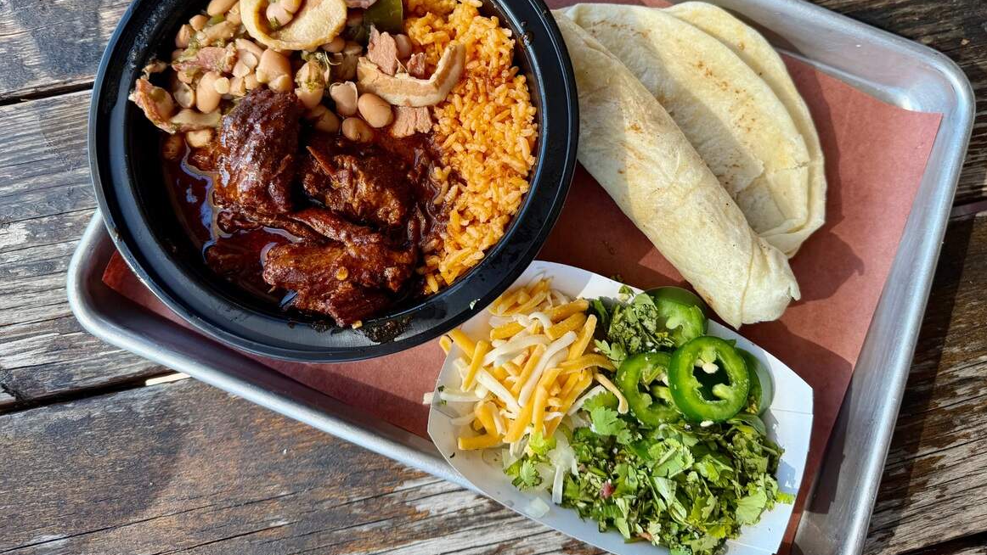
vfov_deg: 42.5
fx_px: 707
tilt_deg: -77.6
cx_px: 509
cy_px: 203
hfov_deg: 69.8
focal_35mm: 27
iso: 80
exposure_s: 1/376
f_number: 1.78
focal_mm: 6.76
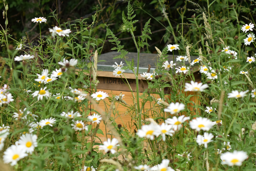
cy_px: 86
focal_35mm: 123
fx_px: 875
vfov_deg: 11.1
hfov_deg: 16.7
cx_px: 128
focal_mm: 82
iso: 2000
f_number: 9
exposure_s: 1/4000
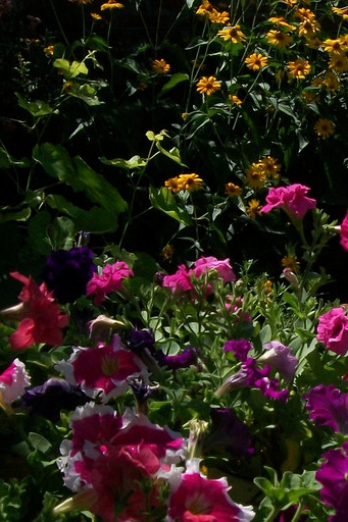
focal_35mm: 78
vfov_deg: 25.9
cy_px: 344
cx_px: 344
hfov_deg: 17.1
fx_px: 1132
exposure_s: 1/640
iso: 80
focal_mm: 6
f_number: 4.8
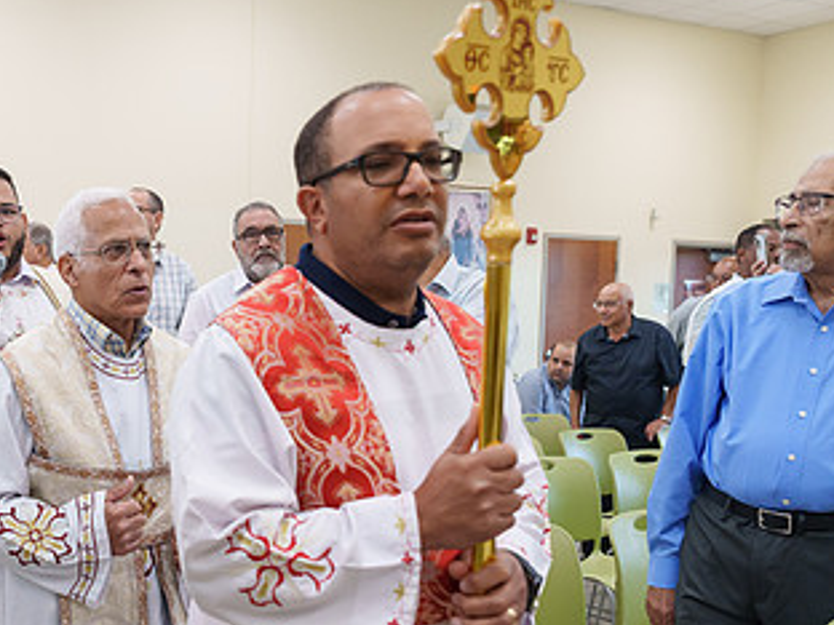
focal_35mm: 46
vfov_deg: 31.3
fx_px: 1108
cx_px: 95
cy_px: 415
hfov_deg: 38.6
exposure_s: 1/160
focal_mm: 24
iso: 1600
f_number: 3.5
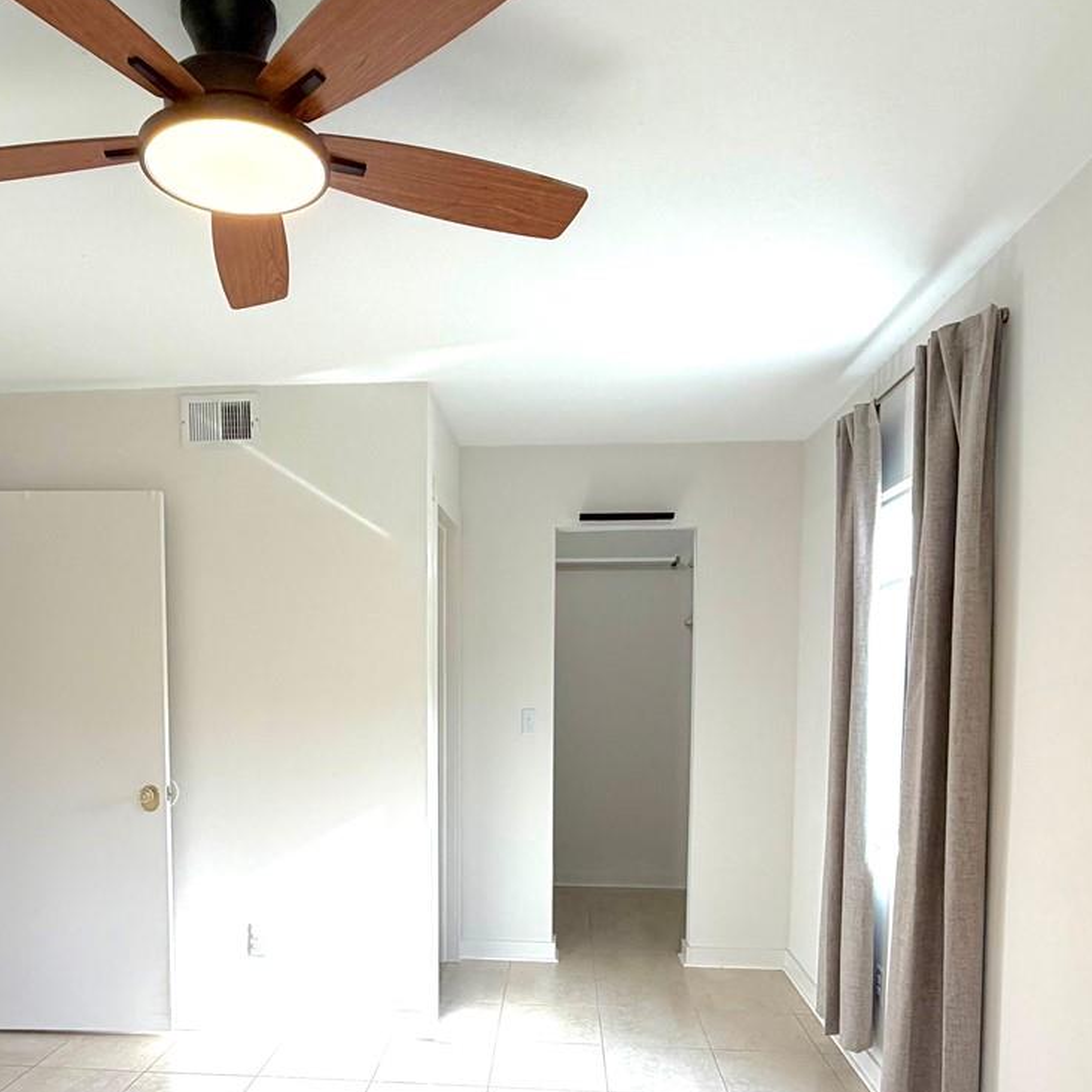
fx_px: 964
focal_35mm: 27
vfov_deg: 57.5
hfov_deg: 58.9
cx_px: 487
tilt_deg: -4.1
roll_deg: -0.6
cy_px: 745
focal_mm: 2.22
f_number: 2.2
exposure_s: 1/121
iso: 50
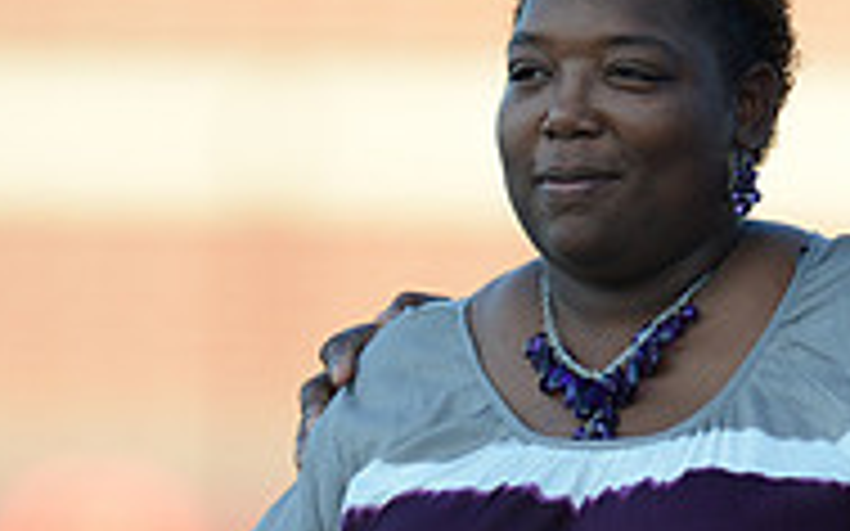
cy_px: 333
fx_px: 39856
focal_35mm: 1721
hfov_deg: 1.2
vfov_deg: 0.8
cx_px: 1097
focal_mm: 550
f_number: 4
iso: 800
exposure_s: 1/1600
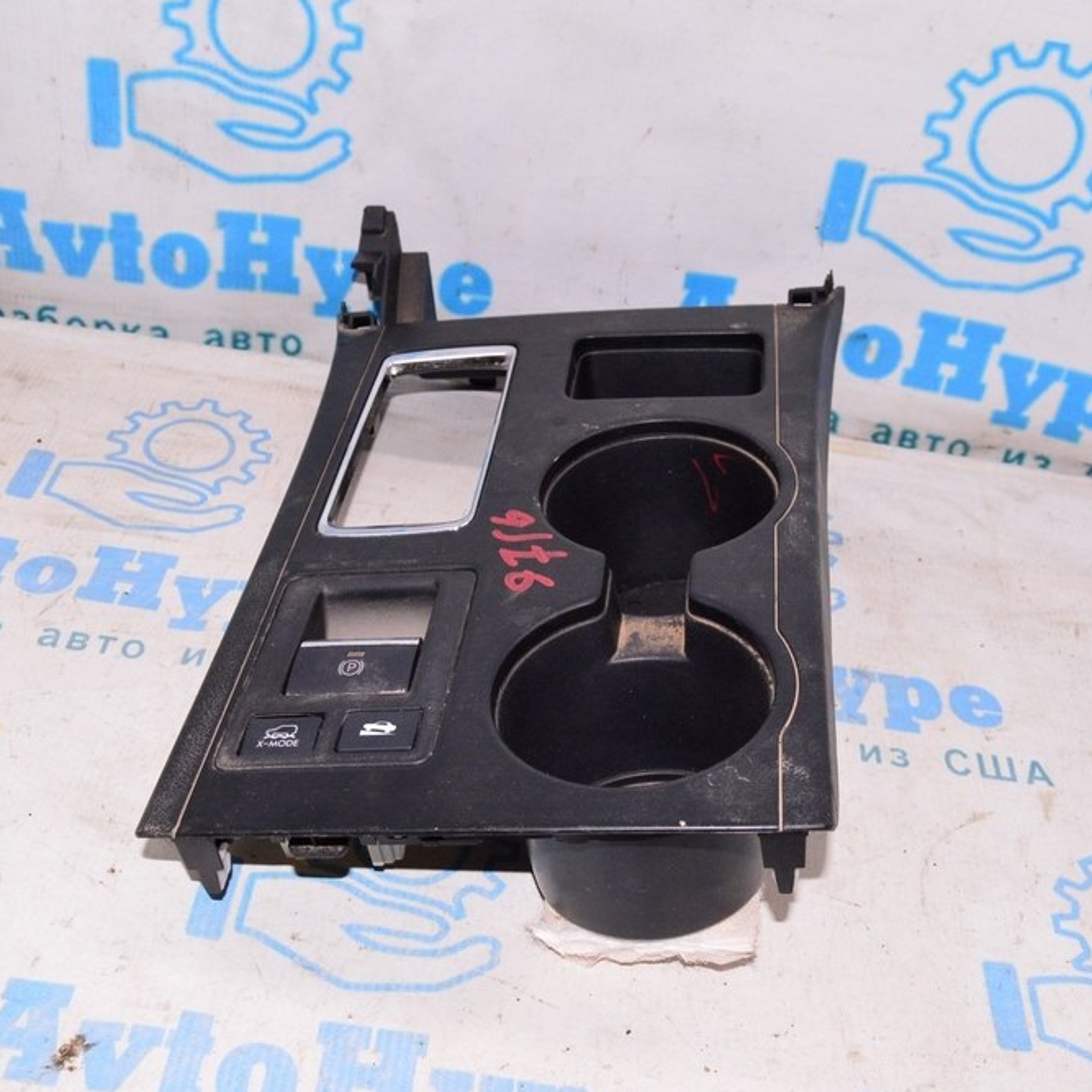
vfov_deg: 39.2
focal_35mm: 43
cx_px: 537
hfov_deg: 39.2
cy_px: 539
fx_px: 1535
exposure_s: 1/160
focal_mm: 22
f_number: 8
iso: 1600
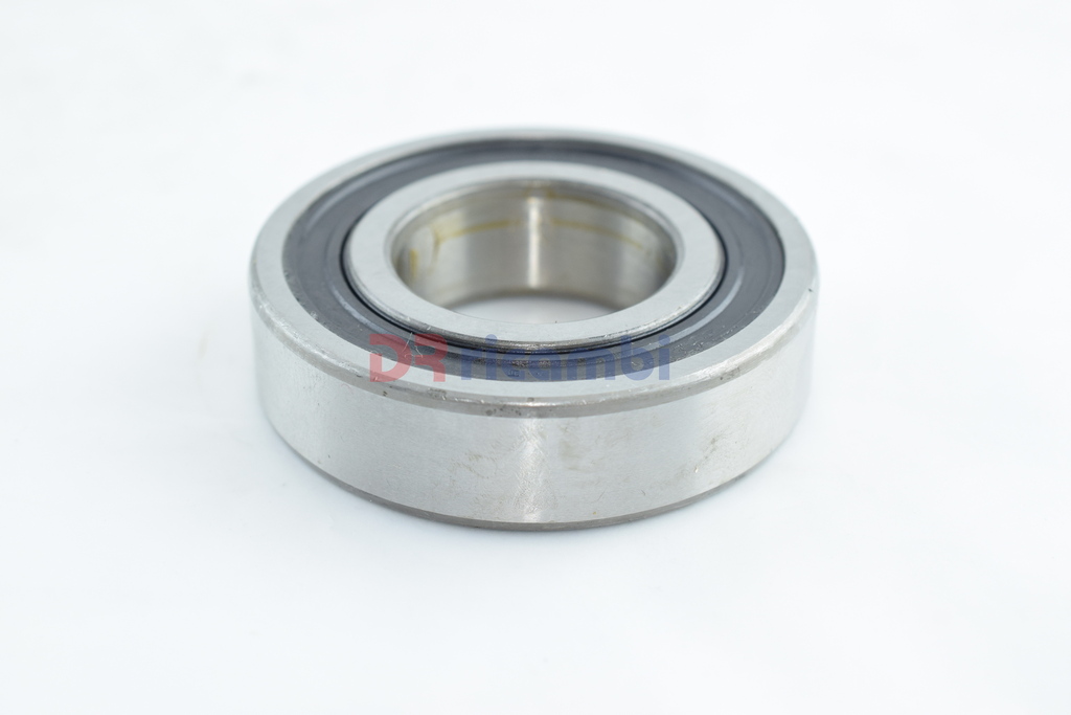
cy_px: 358
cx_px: 536
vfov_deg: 22.6
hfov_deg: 33.4
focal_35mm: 60
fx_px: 1785
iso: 400
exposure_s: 1/160
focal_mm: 40
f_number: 8
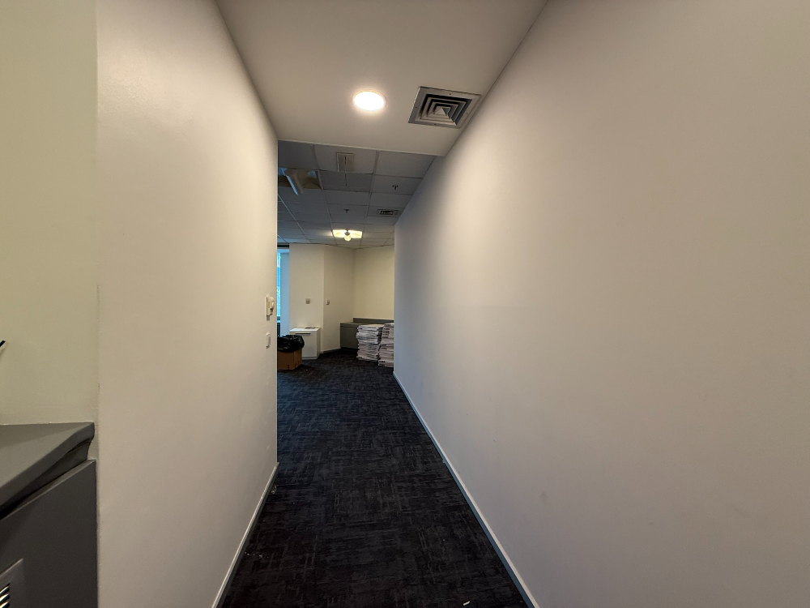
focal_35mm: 14
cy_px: 304
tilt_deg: -0.4
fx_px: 328
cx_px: 405
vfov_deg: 85.7
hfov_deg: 102.1
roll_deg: -0.3
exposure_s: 1/50
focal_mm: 2.22
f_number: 2.2
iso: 200
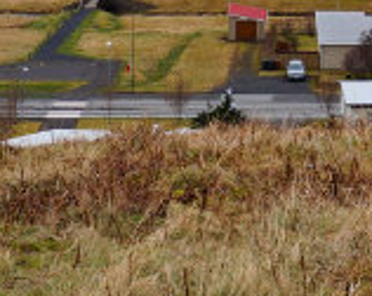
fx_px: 1880
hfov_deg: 11.1
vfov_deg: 8.7
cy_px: -229
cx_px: 410
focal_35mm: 171
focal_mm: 24
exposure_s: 1/60
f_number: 5.6
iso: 100
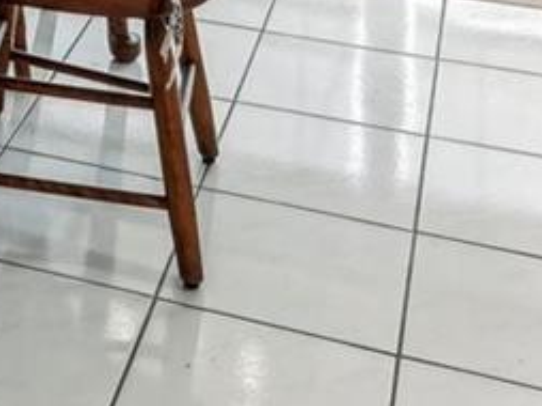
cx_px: -169
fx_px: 1517
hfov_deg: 18.8
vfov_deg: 11.6
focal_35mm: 97
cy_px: -656
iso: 400
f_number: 8
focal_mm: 16
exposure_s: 1/8
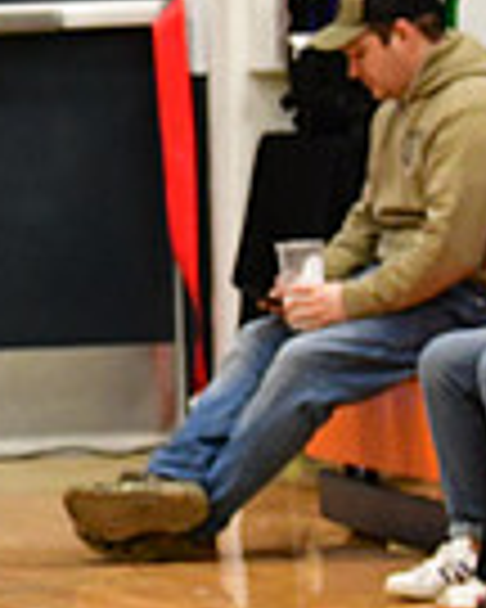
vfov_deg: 2.7
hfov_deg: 2.1
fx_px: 13017
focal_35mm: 724
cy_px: 232
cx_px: -742
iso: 4000
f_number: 3.5
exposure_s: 1/500
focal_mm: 120
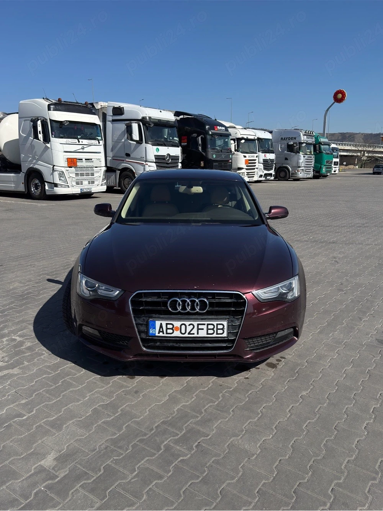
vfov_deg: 61.7
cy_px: 256
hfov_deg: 48.2
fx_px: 428
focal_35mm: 29
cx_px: 192
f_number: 1.78
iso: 100
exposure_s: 1/6849
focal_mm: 6.76
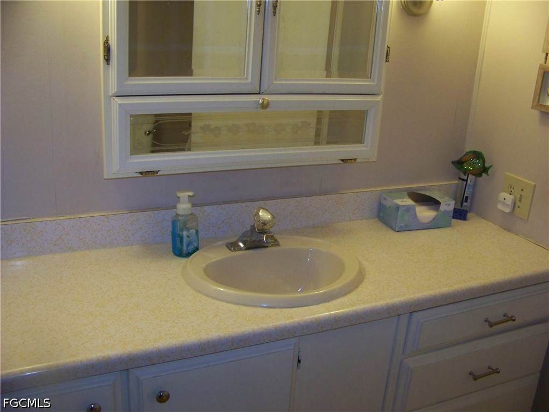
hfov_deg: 51.4
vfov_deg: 39.7
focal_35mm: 36
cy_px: 206
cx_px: 274
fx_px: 571
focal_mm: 5.85
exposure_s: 1/30
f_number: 2.8
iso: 200
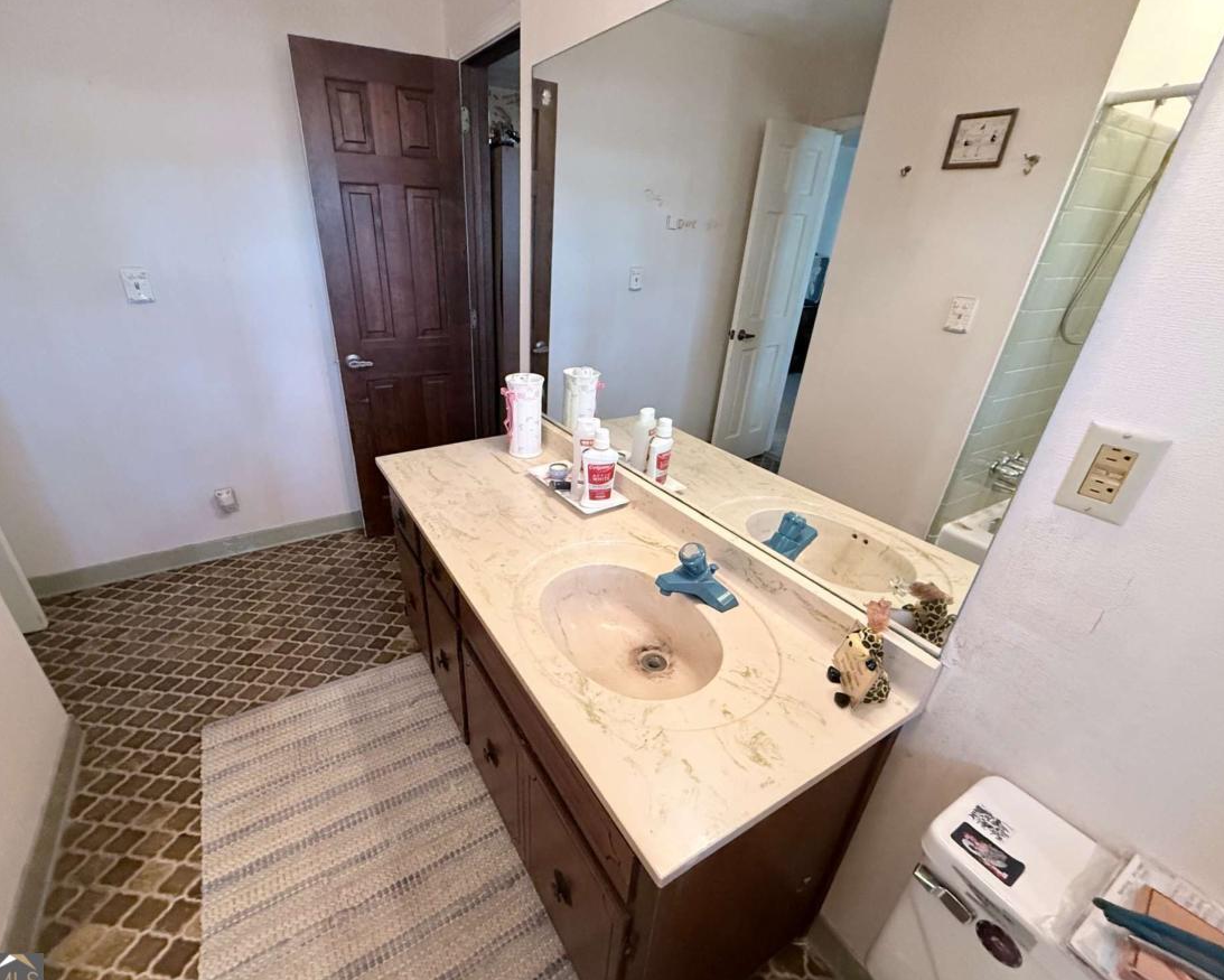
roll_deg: -2.1
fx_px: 544
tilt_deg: -26.1
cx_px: 563
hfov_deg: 96.6
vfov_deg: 84.1
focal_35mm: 15
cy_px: 500
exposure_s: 1/60
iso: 640
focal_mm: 2.22
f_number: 2.2
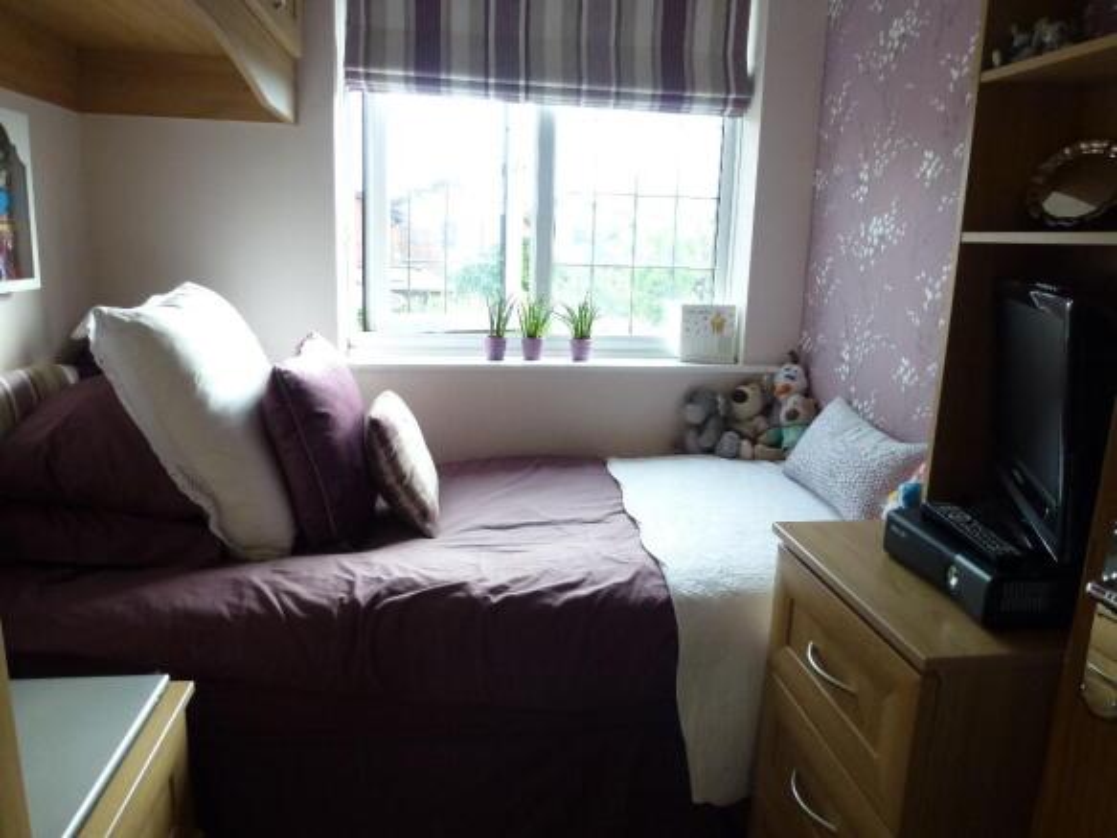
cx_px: 558
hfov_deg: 71.6
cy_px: 419
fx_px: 774
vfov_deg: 56.8
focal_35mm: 24
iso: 200
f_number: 3.3
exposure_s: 1/50
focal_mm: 4.3
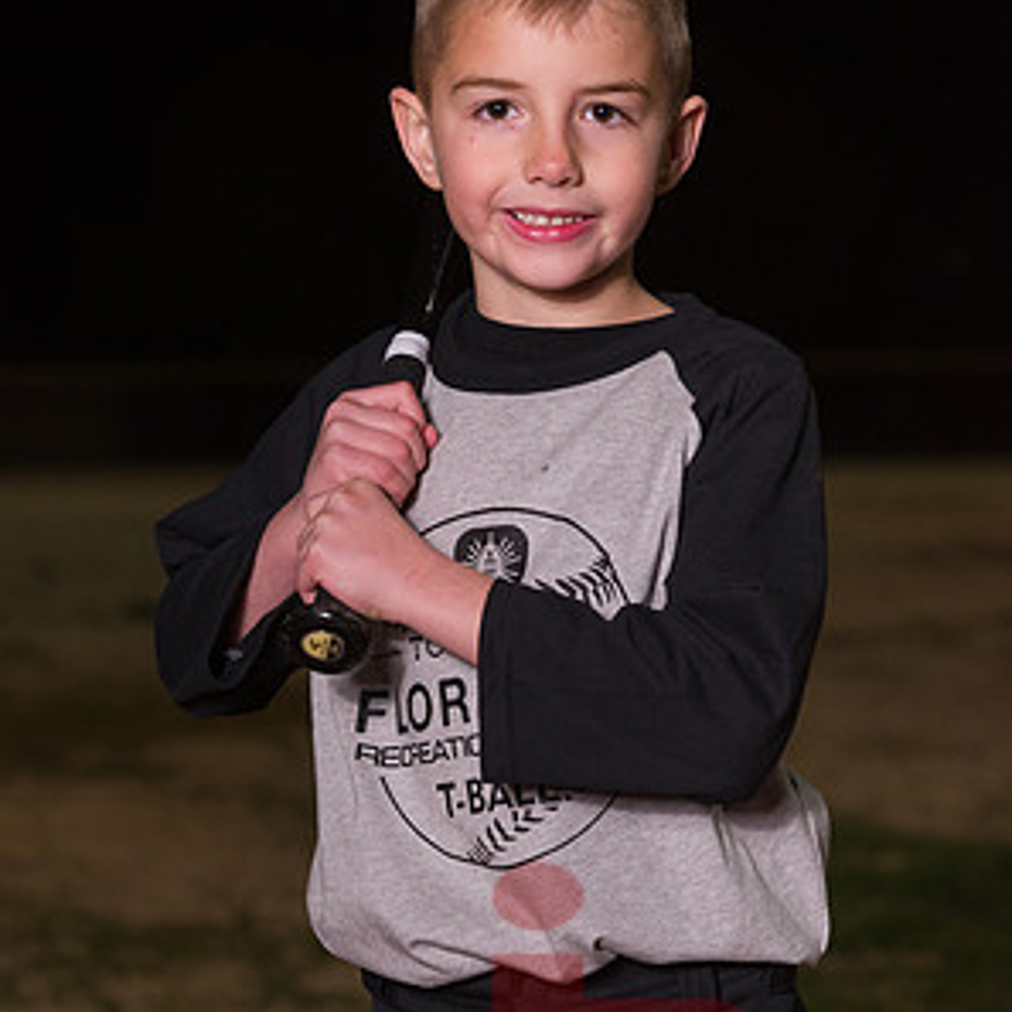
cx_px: 508
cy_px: 569
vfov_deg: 13.8
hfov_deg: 13.8
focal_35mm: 126
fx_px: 4168
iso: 2000
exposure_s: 1/500
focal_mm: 98
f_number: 5.6
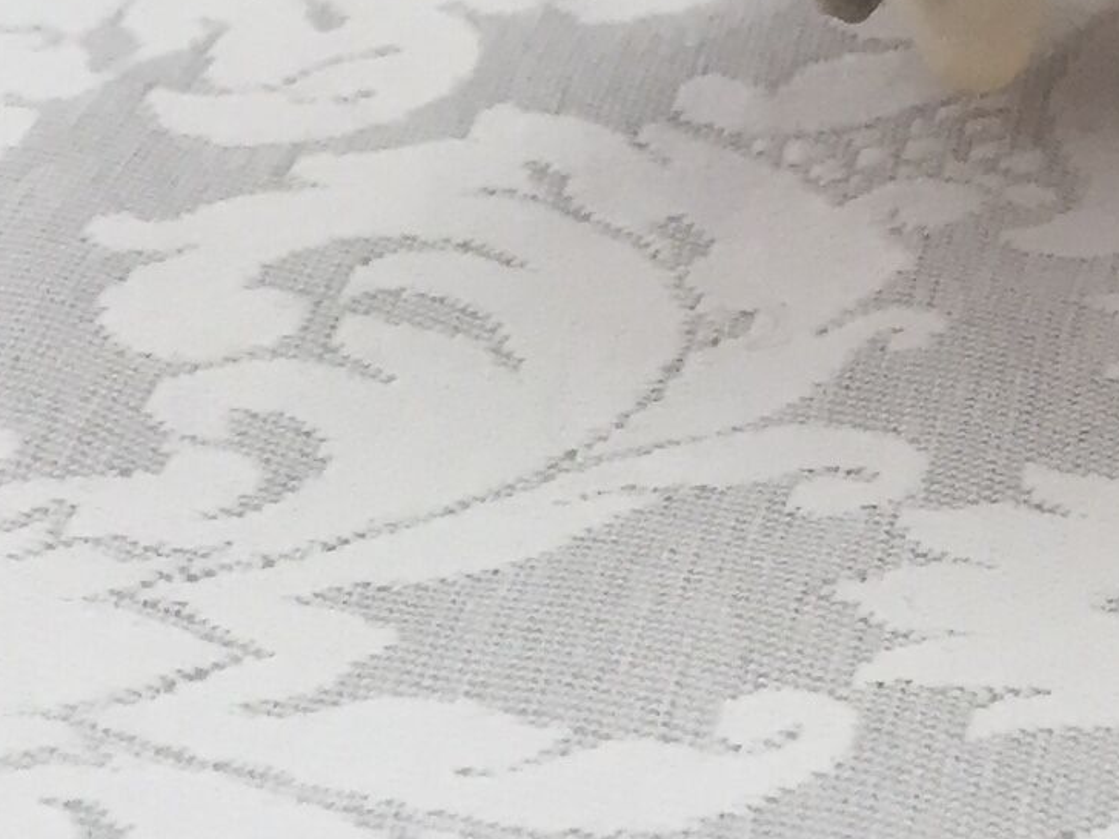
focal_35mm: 130
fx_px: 4202
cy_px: -894
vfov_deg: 10.4
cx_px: 1801
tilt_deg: -11.3
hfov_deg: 14.0
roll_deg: -1.6
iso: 40
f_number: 2.2
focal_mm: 4.15
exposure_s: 1/33
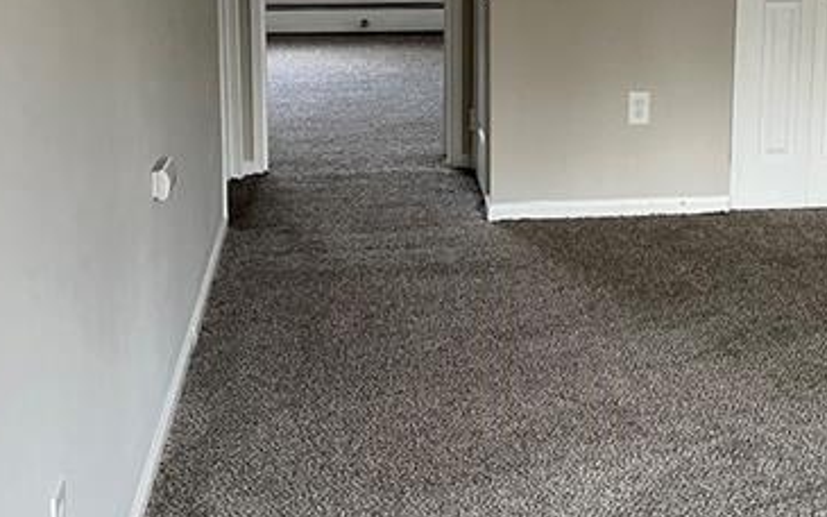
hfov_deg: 34.8
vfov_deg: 21.8
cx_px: 548
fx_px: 1307
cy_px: 45
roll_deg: +0.5
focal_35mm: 58
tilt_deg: -9.4
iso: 160
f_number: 1.5
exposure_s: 1/60
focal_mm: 5.7
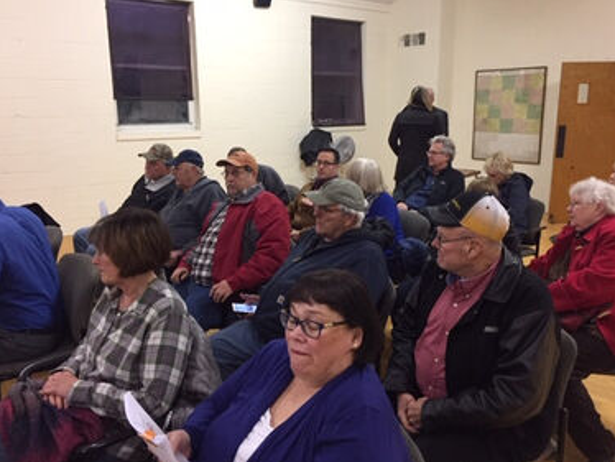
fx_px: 551
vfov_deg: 45.5
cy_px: 220
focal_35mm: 31
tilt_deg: -12.8
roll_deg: -1.1
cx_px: 314
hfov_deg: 58.3
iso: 160
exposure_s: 1/30
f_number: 2.2
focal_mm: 4.15
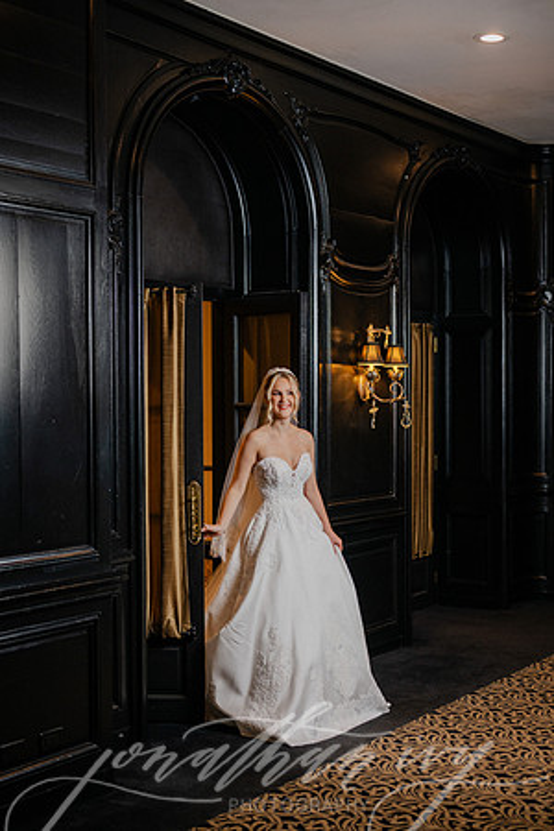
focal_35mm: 50
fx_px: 1154
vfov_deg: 39.6
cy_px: 416
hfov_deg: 27.0
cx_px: 277
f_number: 2
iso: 200
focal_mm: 50
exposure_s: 1/80
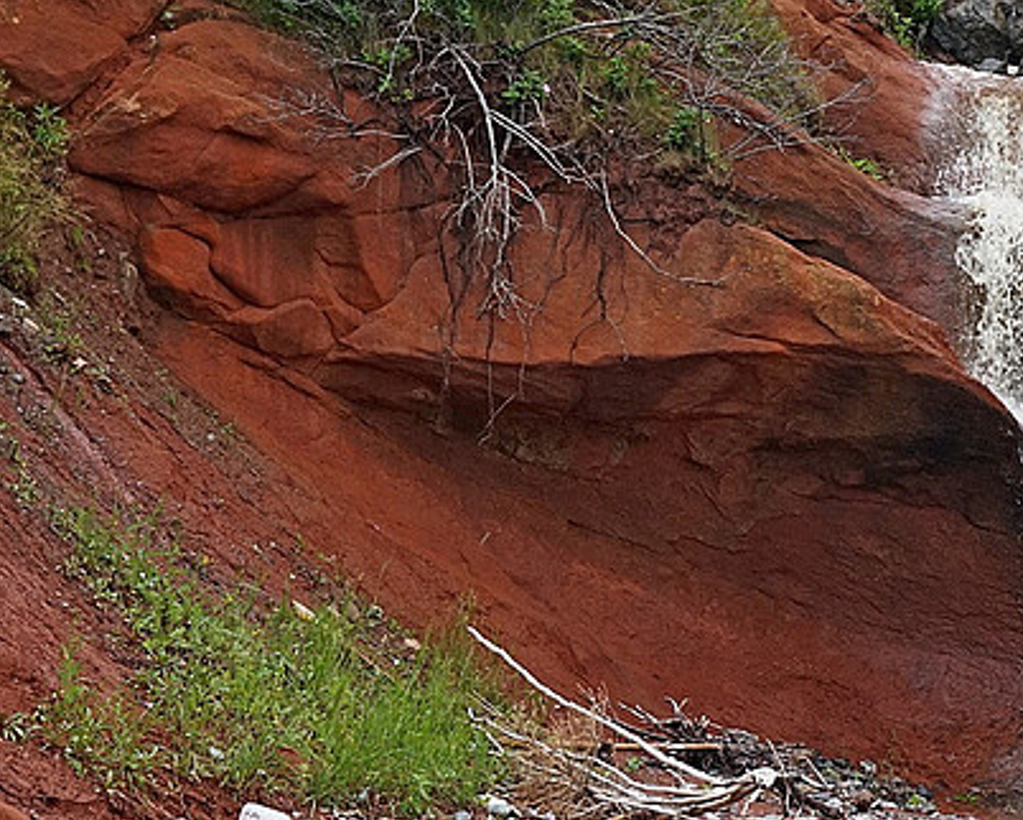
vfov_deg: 11.0
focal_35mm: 140
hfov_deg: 13.6
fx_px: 4241
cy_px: 428
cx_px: 942
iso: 800
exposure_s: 1/250
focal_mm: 50
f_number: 13
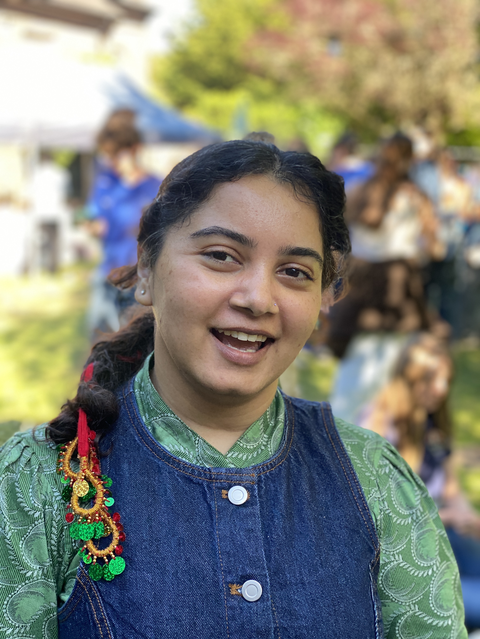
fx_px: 961
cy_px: 320
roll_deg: -1.3
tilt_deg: -9.5
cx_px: 240
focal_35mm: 52
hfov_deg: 28.0
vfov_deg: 36.8
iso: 50
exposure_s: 1/122
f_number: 2
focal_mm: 6
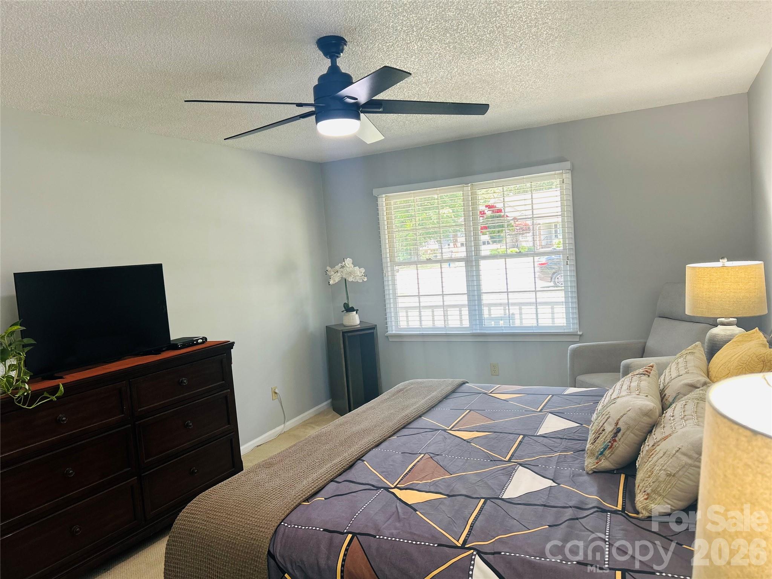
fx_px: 580
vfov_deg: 53.1
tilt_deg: -4.1
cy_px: 290
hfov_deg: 67.3
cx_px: 386
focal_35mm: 26
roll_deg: +3.9
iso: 100
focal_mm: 5.7
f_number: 1.5
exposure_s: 1/121
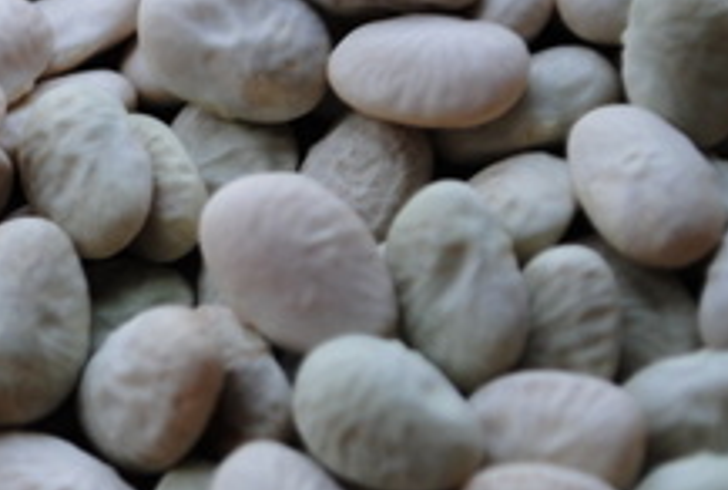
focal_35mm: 266
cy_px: 52
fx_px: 5386
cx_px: -231
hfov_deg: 7.6
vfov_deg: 5.2
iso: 250
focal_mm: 55
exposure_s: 1/60
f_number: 5.6
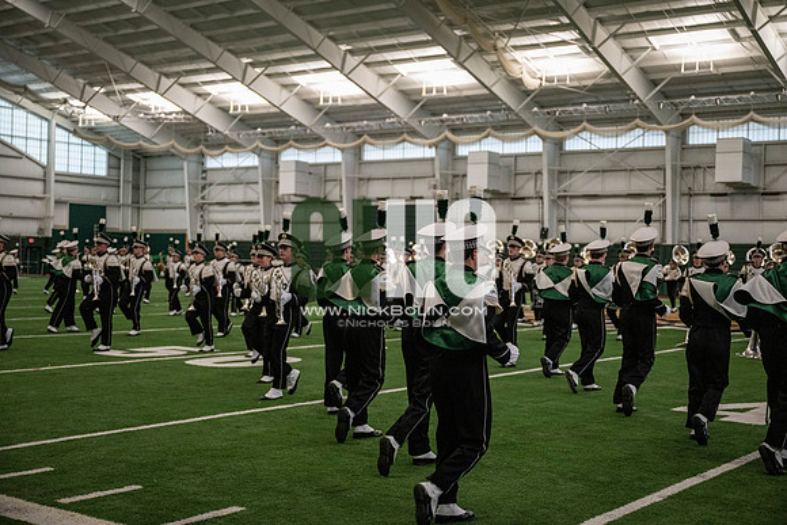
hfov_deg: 41.9
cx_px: 394
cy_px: 262
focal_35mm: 47
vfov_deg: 28.7
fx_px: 1028
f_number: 2.8
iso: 3200
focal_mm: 47
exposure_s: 1/500
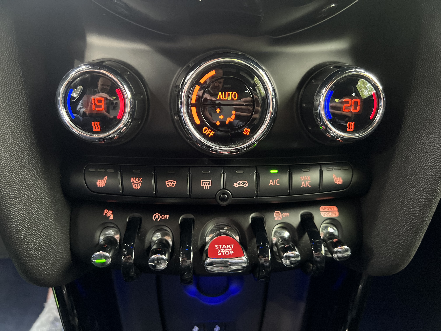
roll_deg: +0.5
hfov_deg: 67.3
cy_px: 166
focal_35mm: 26
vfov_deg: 53.1
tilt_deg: -21.0
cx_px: 220
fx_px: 331
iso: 500
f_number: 1.5
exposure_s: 1/31
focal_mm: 5.7
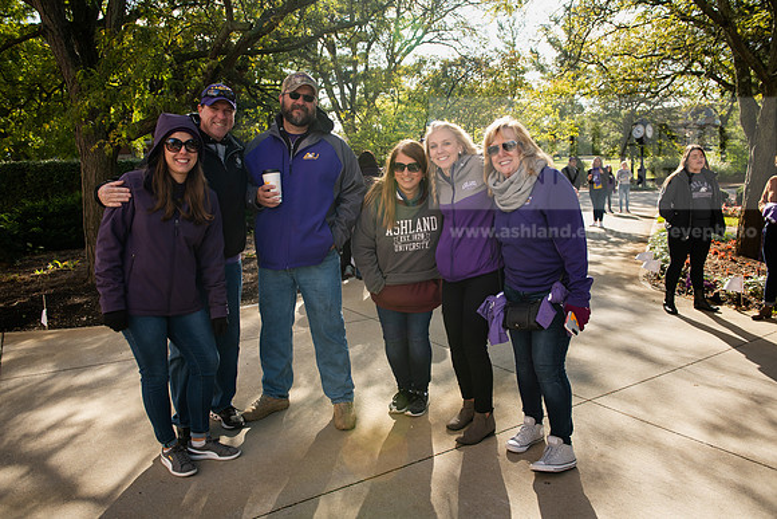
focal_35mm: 26
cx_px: 388
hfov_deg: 69.4
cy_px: 260
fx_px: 561
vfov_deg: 49.6
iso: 320
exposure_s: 1/640
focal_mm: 26
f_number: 4.5
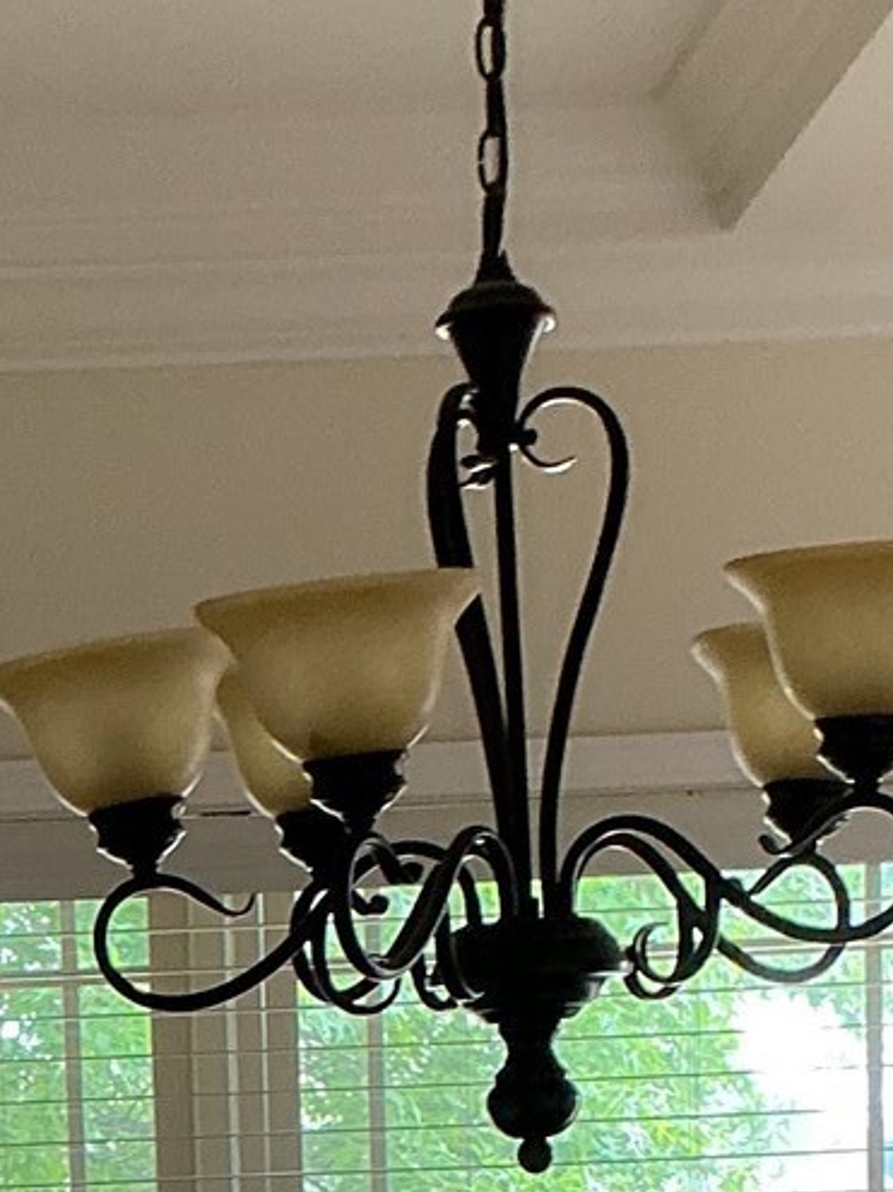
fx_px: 4129
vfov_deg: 15.3
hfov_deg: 12.2
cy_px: 1710
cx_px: -22
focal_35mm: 120
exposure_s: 1/60
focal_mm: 3
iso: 80
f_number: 1.8
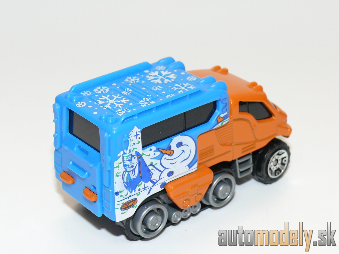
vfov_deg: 16.6
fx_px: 872
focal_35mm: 89
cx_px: 170
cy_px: 127
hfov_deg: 22.0
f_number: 4
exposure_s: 1/30
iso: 100
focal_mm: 12.5
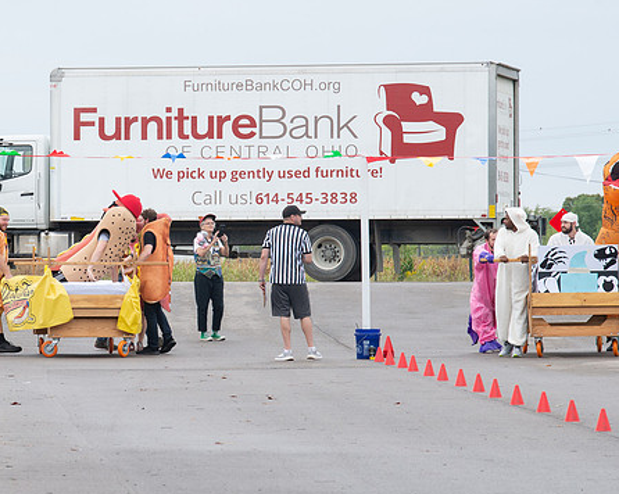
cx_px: 136
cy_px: 236
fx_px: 6480
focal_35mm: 354
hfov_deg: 5.5
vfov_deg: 4.4
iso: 640
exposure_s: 1/250
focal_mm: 200
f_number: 9
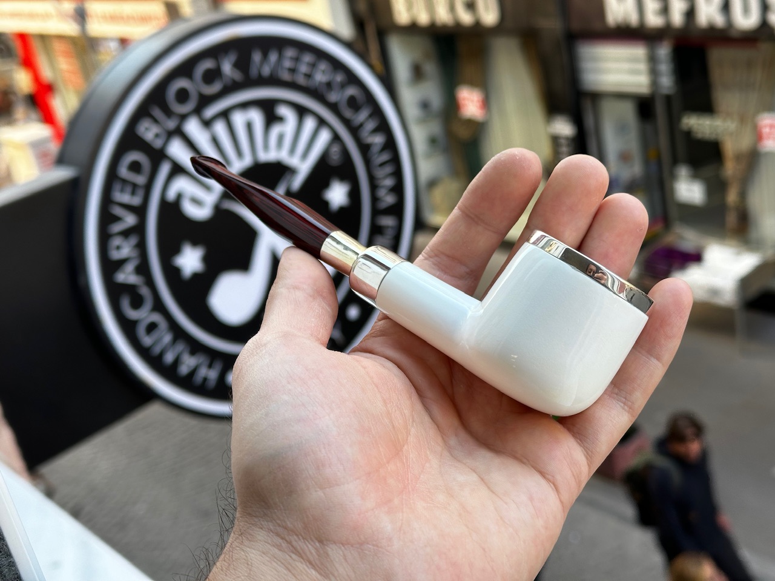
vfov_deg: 30.3
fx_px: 1075
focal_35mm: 48
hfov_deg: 39.7
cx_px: 388
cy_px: 290
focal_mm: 6.86
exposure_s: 1/238
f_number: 1.78
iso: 64
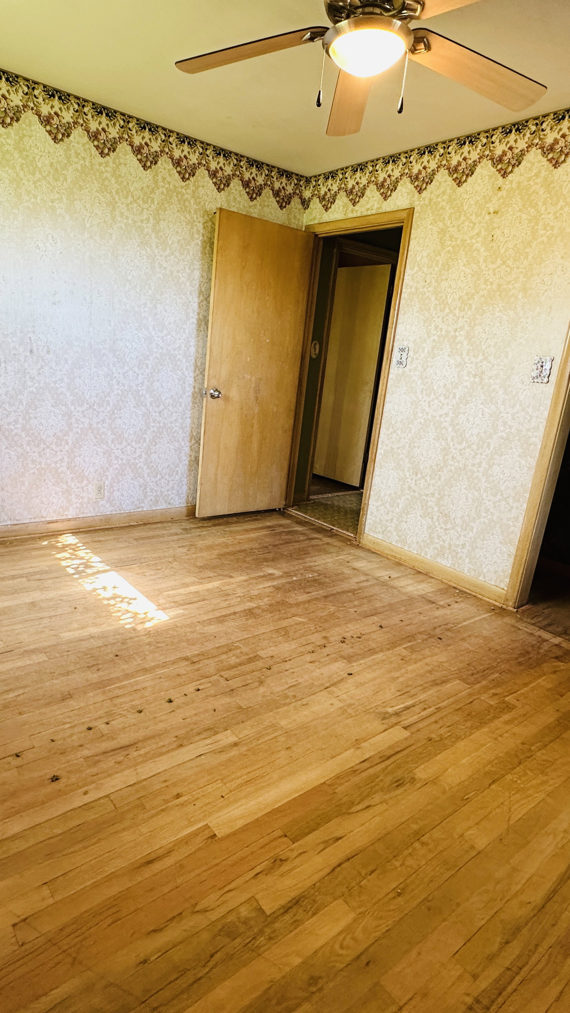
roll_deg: -5.2
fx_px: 564
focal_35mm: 21
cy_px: 508
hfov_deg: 53.4
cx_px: 248
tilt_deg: -15.0
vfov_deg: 83.8
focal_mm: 2.22
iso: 200
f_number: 2.2
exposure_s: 1/60
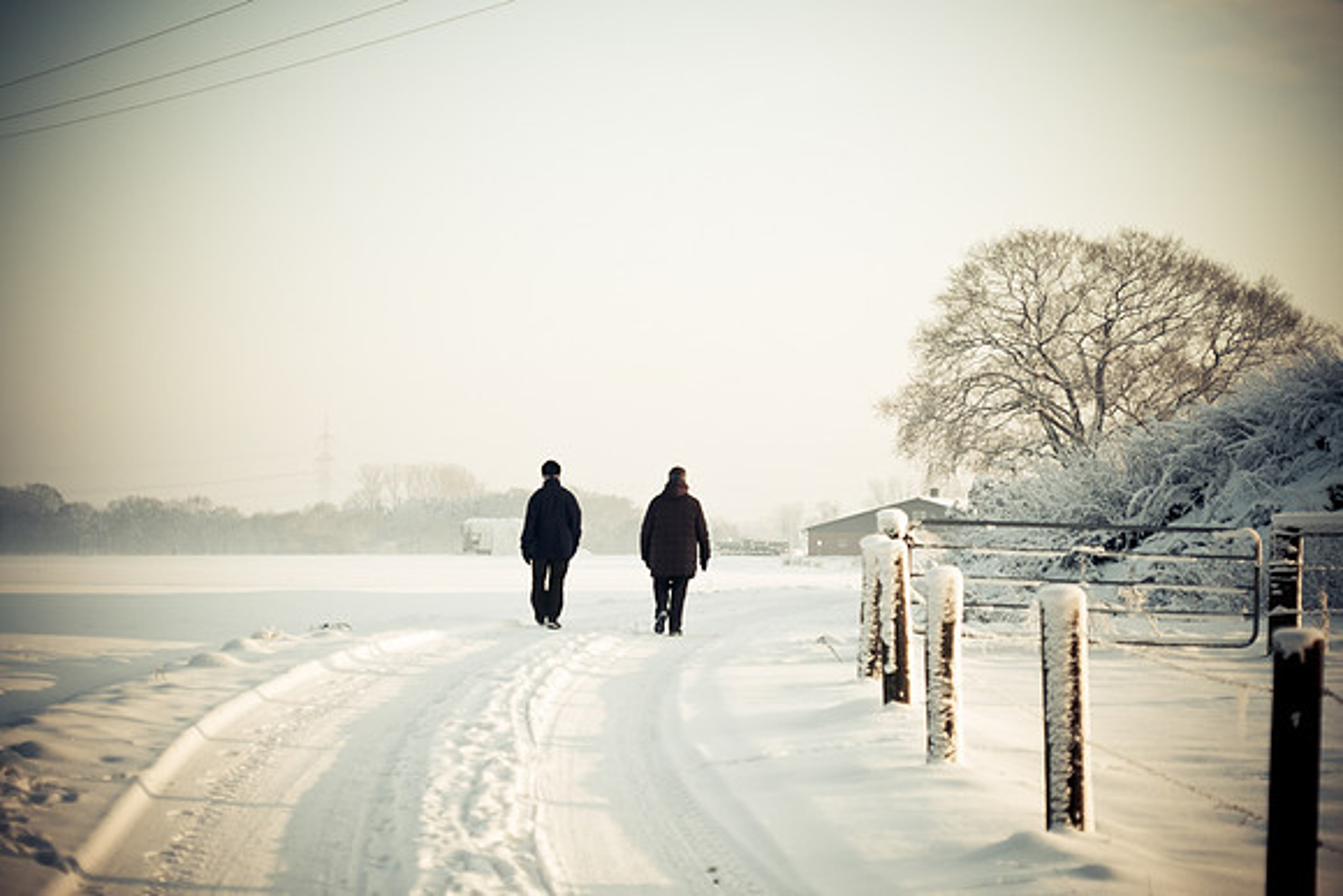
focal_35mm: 82
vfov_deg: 16.6
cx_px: 672
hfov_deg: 24.6
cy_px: 448
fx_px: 3078
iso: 400
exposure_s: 1/2000
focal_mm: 55
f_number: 4
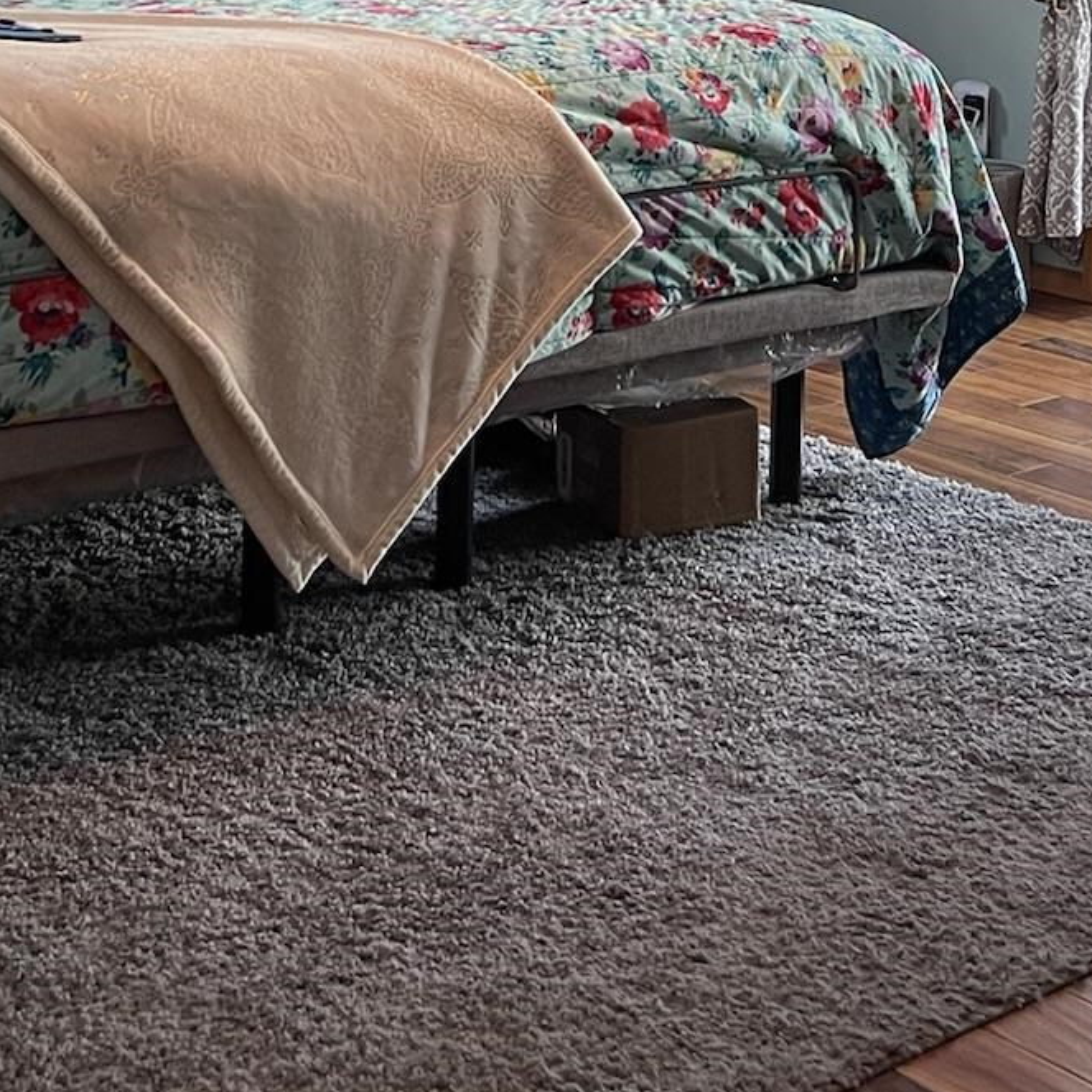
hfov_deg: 24.3
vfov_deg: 22.9
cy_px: -109
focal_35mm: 71
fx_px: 2534
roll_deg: -2.3
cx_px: 458
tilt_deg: -4.3
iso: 125
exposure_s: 1/60
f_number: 1.6
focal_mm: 5.1
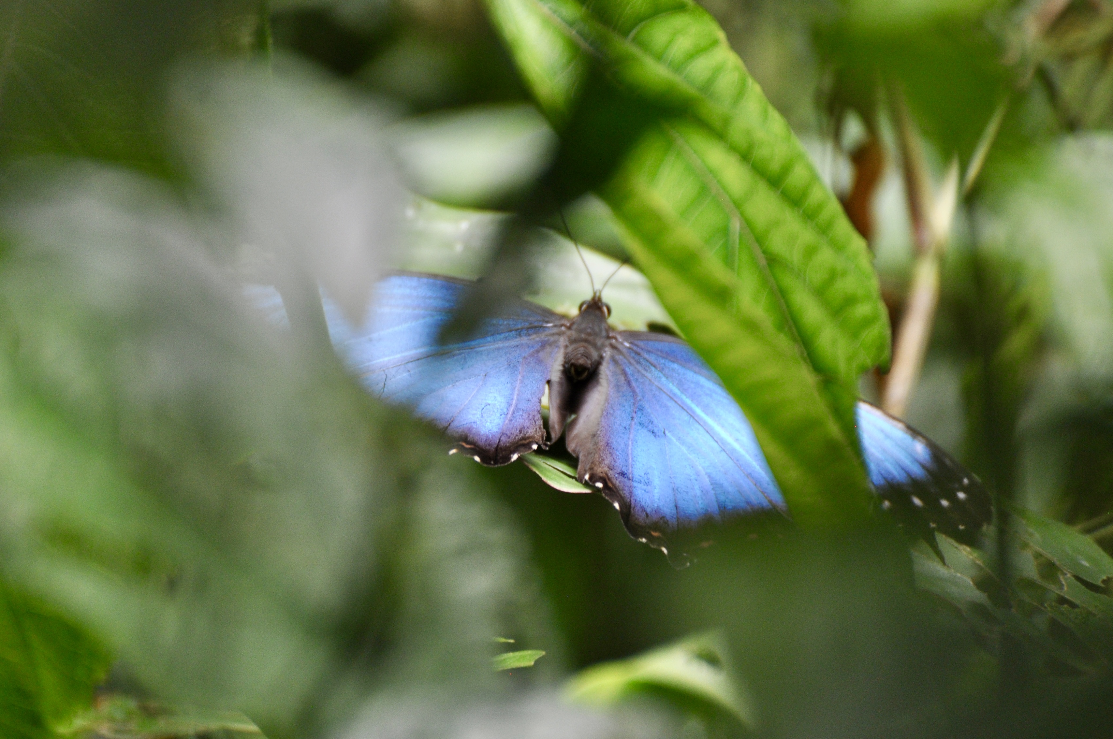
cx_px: 455
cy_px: 412
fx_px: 17446
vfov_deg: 2.4
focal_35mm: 565
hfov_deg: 3.7
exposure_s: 1/250
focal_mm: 300
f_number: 5.6
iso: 560
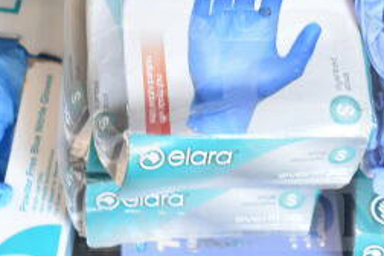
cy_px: 130
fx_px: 1472
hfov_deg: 14.8
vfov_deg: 9.9
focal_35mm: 138
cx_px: 259
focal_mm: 38
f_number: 4.8
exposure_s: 1/60
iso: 2000
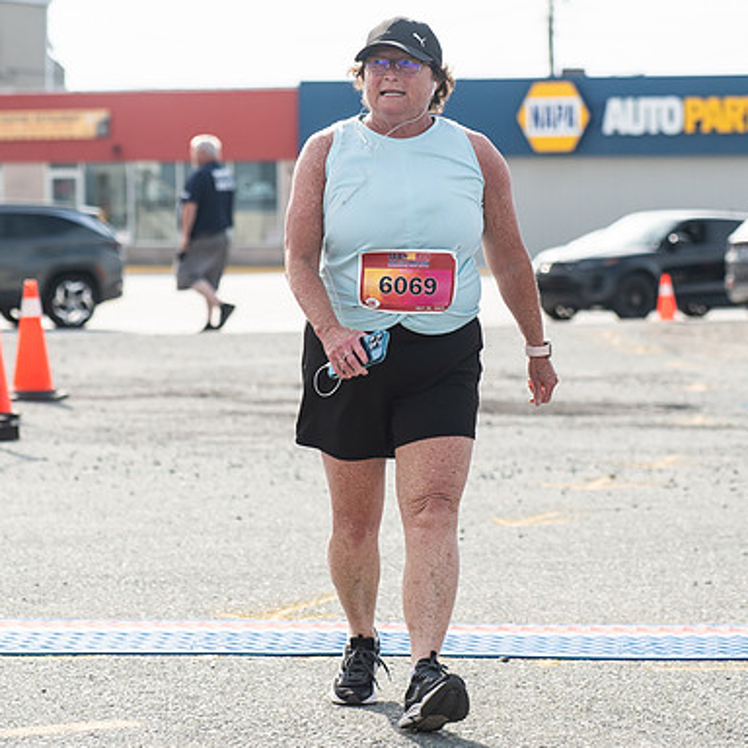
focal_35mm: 171
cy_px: 228
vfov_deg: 10.2
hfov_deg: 10.2
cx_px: 376
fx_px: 4180
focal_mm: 85
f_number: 4.5
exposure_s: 1/2000
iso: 250
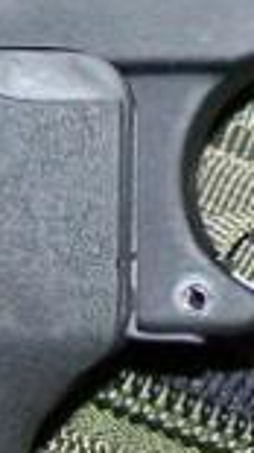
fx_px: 3238
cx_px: 514
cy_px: 47
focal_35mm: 270
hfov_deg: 4.4
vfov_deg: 8.0
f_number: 2.8
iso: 160
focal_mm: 6.3
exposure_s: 1/60
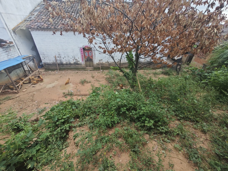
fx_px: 99
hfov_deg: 98.2
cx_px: 114
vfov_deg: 81.7
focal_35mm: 15
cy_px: 86
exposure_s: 1/75
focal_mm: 1.91
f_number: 2.2
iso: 50
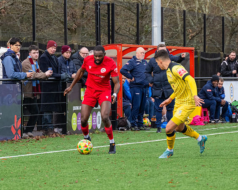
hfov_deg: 6.8
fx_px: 2008
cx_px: 92
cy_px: 66
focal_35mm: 285
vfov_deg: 5.4
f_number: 4
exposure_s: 1/1600
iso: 800
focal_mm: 110
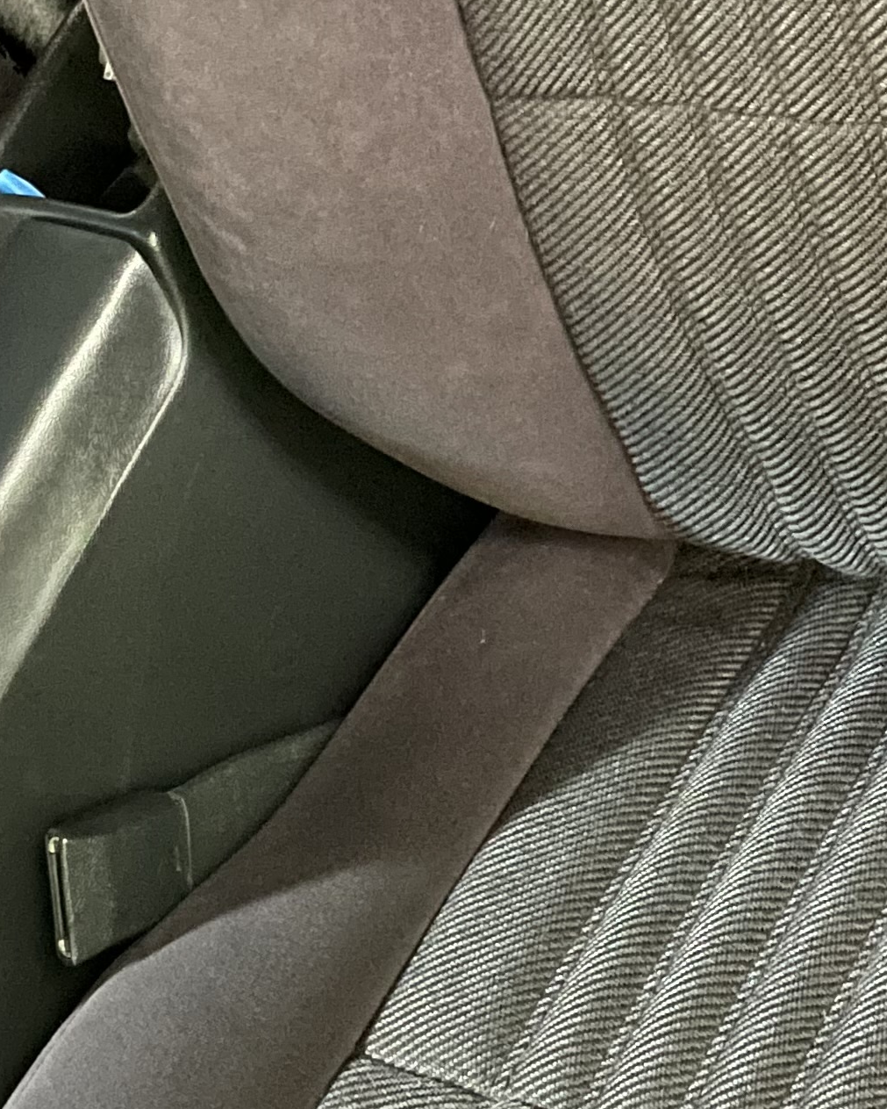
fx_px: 2657
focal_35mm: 81
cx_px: 783
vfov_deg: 23.4
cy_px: 313
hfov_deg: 18.7
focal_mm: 4.2
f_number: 1.6
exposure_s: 1/8
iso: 1250
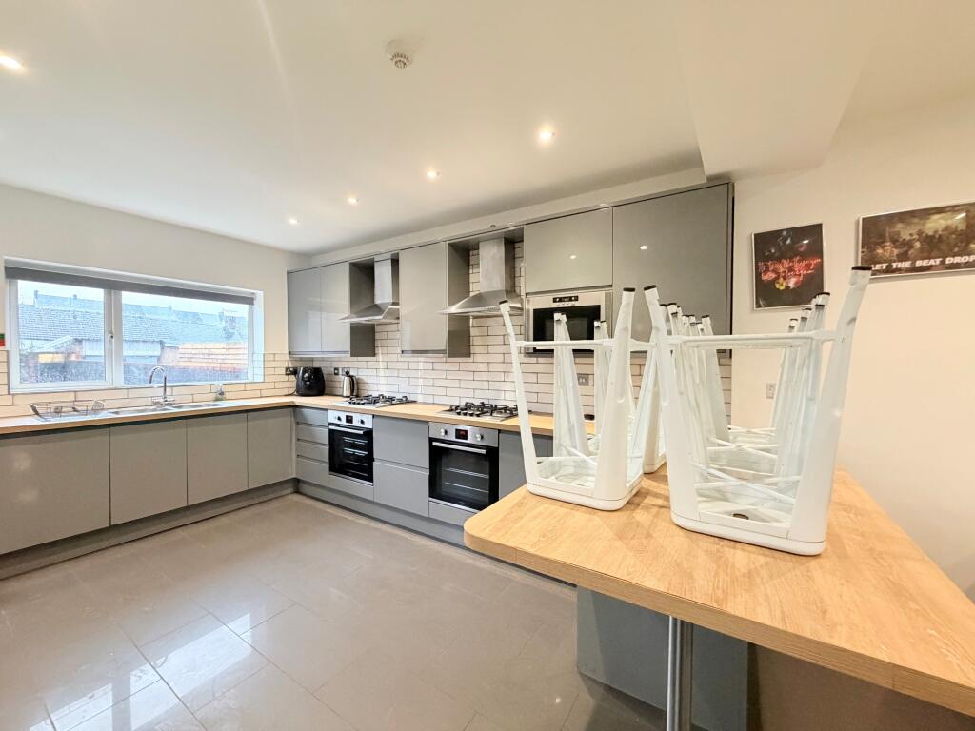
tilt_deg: -0.4
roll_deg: -0.6
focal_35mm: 14
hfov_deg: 102.1
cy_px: 366
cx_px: 488
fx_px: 394
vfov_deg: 85.7
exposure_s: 1/50
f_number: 2.2
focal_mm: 2.22
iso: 320
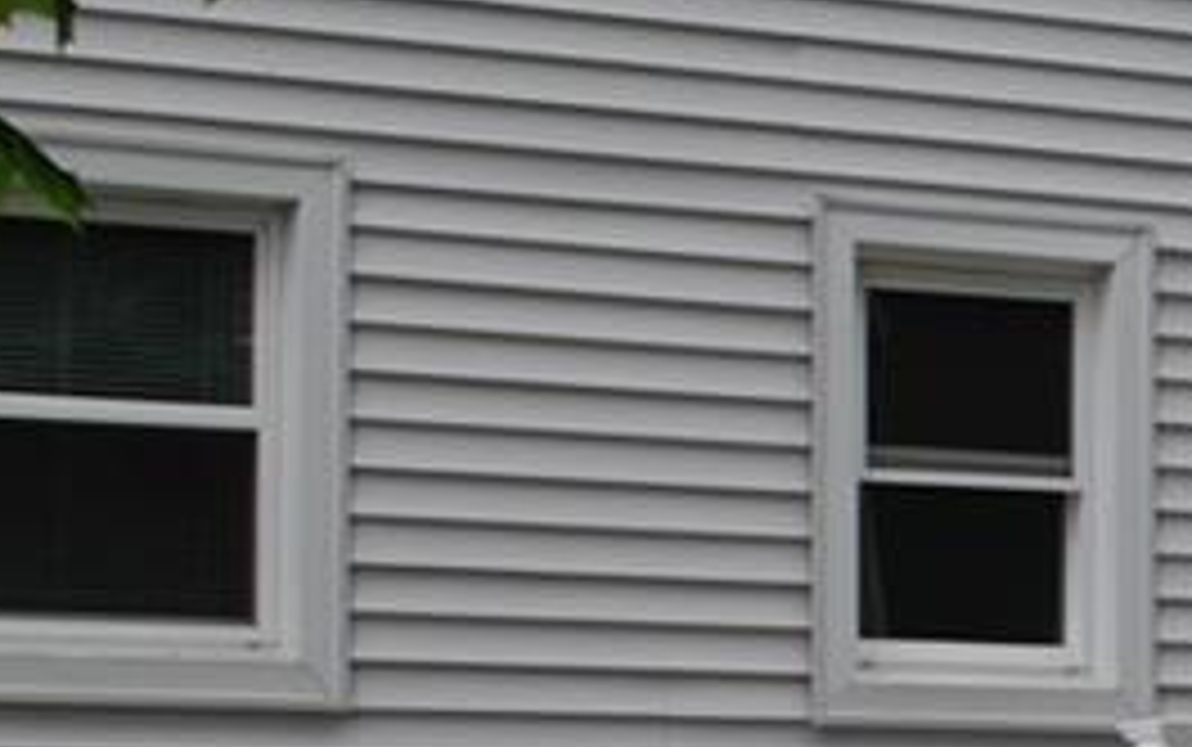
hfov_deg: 11.3
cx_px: 1799
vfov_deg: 7.4
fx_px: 5754
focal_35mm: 177
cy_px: 792
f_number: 5.6
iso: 110
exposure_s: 1/125
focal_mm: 30
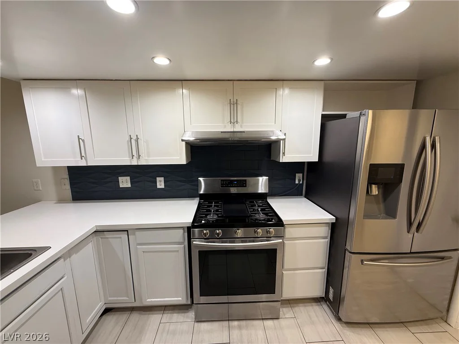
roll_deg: +0.5
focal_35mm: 14
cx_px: 230
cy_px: 172
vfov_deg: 85.7
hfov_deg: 102.1
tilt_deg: -9.3
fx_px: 186
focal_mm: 2.22
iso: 200
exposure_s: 1/120
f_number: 2.2
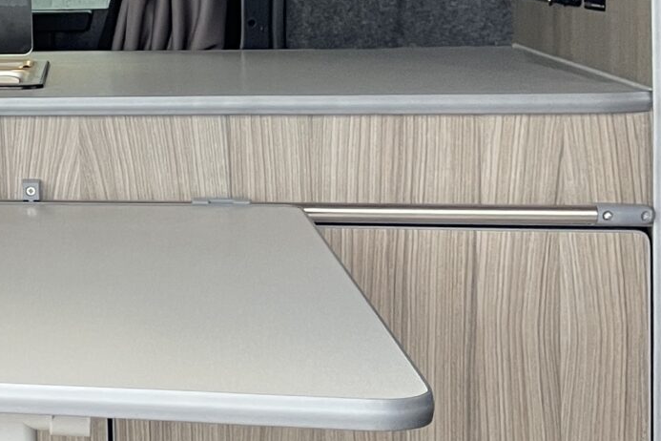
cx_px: -557
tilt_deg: -4.5
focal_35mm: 96
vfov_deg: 14.1
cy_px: 9
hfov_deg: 17.1
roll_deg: -3.4
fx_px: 1763
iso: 125
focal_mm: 5.1
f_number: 1.6
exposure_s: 1/74
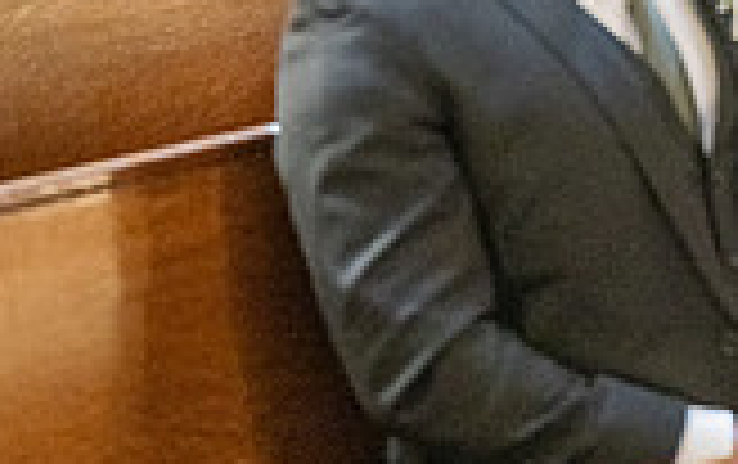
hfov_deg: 8.2
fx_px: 5075
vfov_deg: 5.2
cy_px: -340
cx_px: 896
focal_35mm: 252
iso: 2000
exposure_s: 1/100
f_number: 2.8
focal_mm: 70
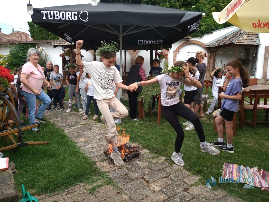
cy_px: 101
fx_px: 155
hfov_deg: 81.7
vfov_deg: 66.0
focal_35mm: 20
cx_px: 134
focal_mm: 3.54
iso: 117
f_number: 2
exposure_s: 1/519
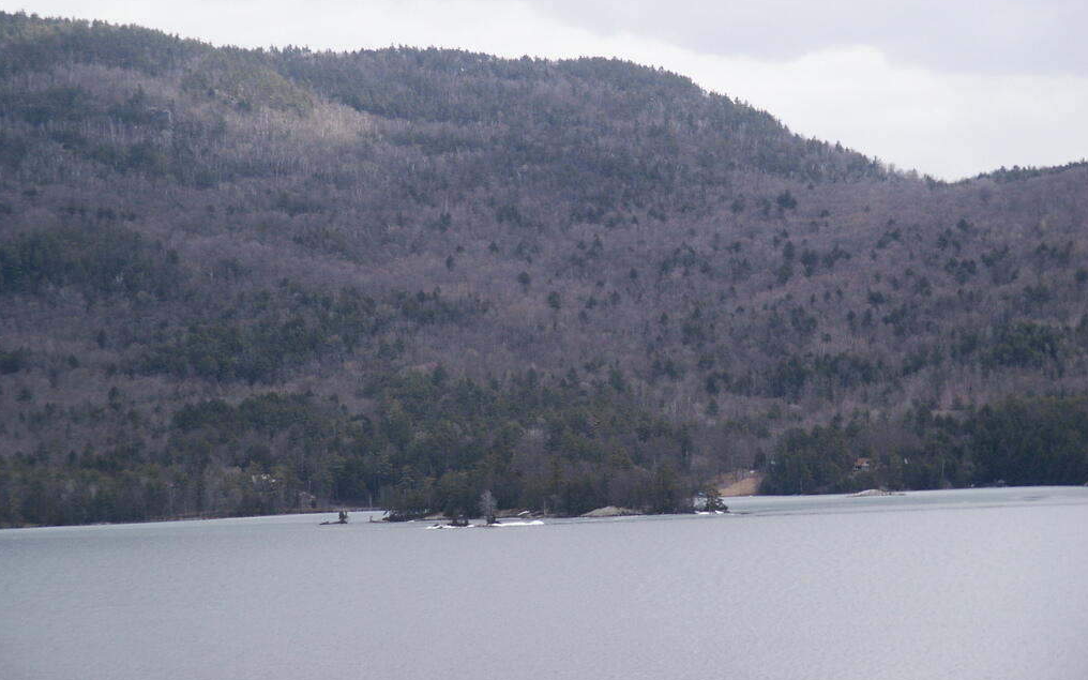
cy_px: 284
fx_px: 4151
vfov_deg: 9.4
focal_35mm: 140
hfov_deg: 14.9
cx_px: 544
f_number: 3.6
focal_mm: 26.77
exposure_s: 1/350
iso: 64
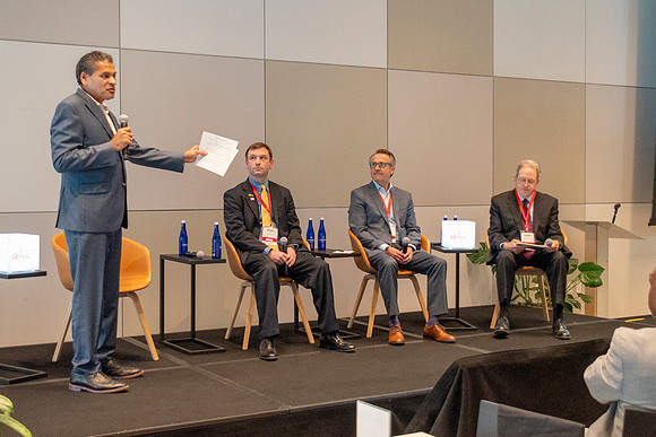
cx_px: 283
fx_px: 871
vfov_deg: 28.2
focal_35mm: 48
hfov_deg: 41.2
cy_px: 218
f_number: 4
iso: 3200
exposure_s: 1/125
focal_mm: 28
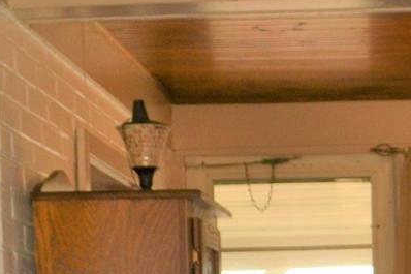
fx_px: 1586
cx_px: 518
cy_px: 535
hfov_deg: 14.2
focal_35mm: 139
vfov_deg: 9.3
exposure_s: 1/100
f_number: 5
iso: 400
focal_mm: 18
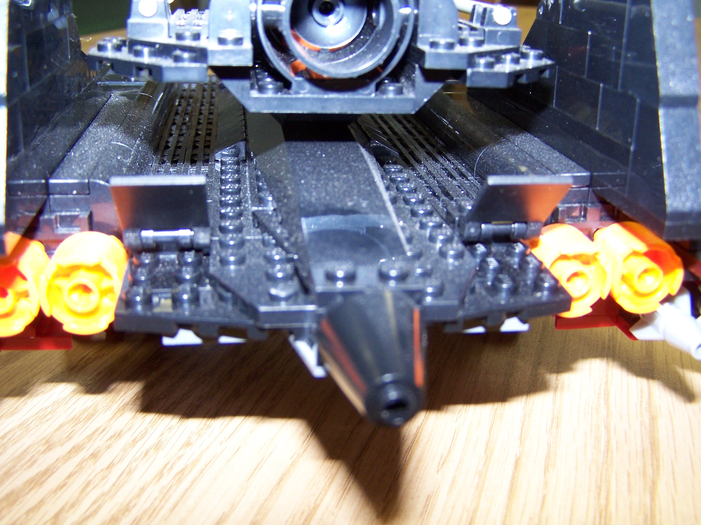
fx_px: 770
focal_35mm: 38
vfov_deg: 37.7
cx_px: 350
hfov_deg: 49.0
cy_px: 262
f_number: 2.8
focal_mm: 6.3
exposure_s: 1/60
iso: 140
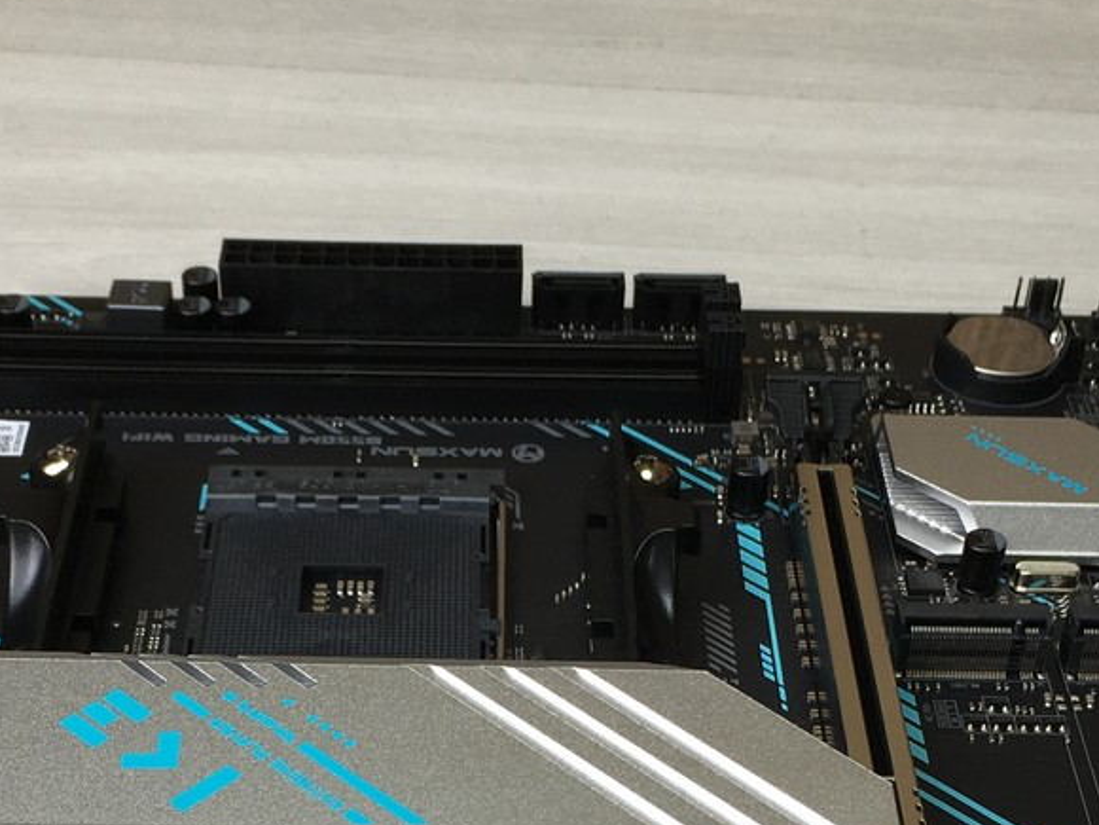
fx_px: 2286
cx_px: 531
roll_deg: +0.4
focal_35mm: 72
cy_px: 844
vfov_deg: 19.8
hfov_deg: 27.0
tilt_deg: -40.0
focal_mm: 4.15
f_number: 2.2
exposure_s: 1/50
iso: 25
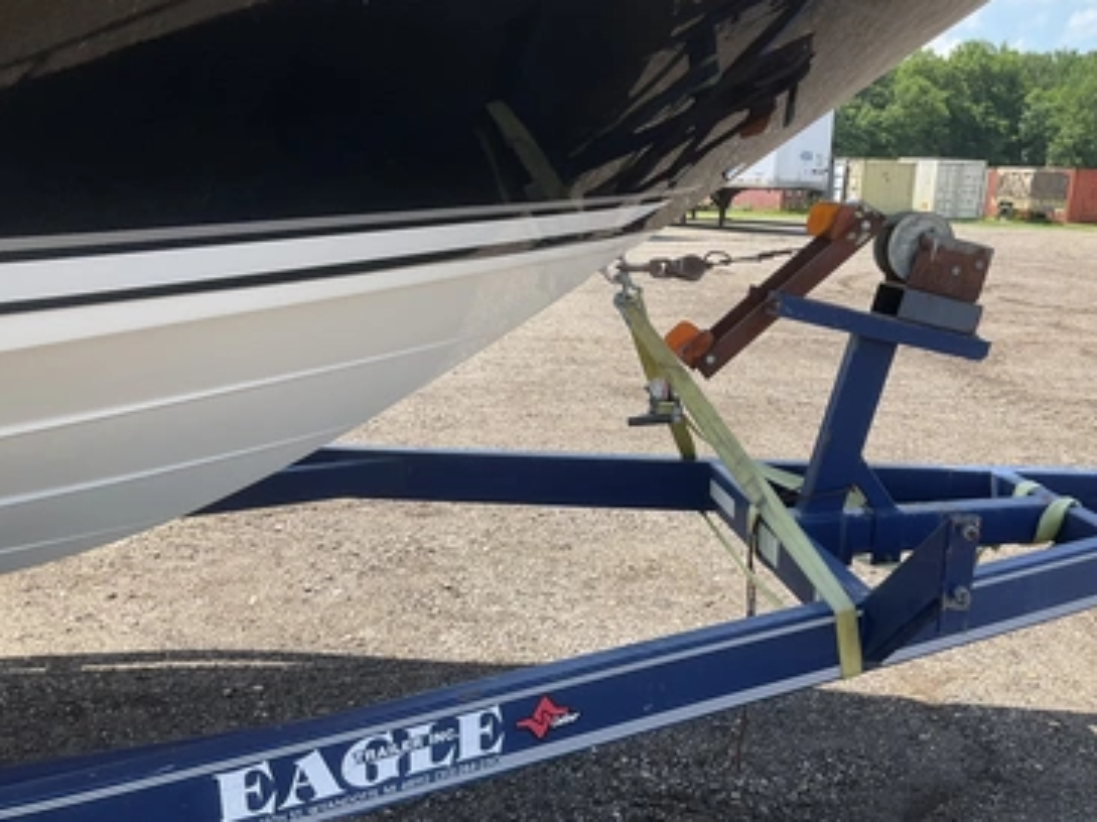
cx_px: 601
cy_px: 447
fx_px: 1014
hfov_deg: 56.7
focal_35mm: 32
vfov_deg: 44.1
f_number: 1.8
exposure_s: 1/666
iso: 25
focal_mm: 3
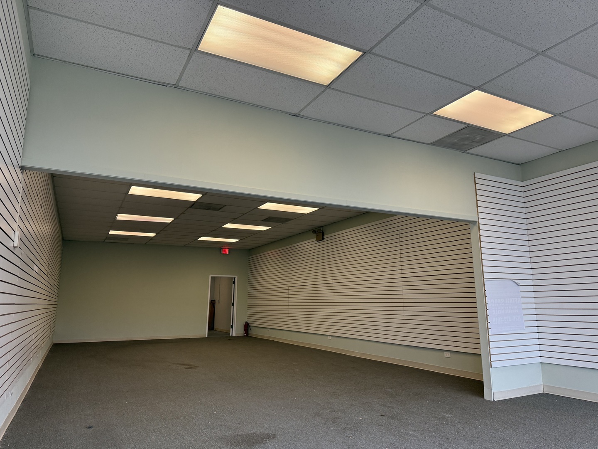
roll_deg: +0.1
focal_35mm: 24
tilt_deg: +10.7
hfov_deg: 71.6
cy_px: 224
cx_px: 299
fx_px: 415
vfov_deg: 56.8
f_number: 1.78
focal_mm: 6.76
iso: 250
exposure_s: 1/120
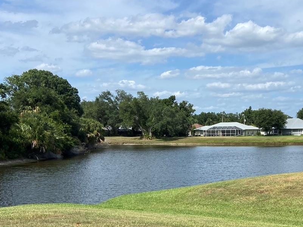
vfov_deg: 26.9
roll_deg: +0.8
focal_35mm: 52
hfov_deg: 35.9
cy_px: 210
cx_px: 230
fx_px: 455
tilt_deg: -8.5
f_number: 1.8
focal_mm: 4.25
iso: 32
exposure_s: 1/3610
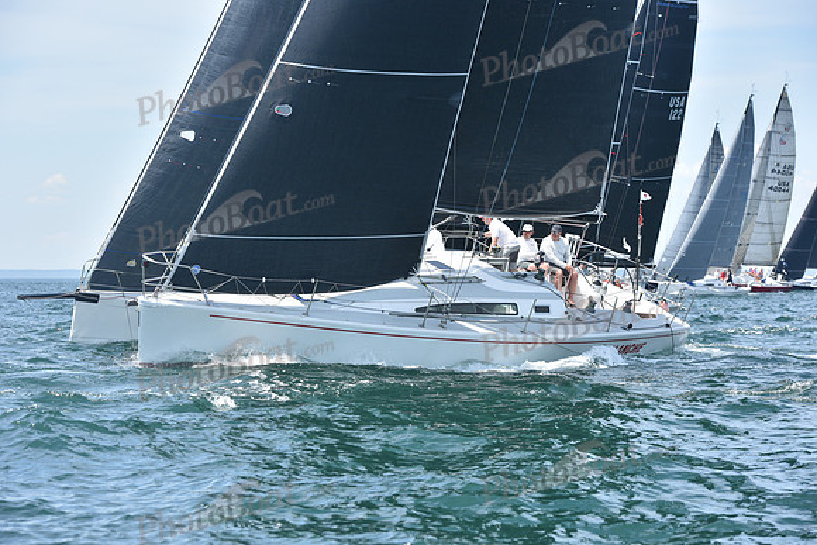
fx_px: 2542
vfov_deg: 12.2
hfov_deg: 18.3
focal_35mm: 112
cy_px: 272
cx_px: 408
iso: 320
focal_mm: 112
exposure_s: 1/800
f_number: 6.3
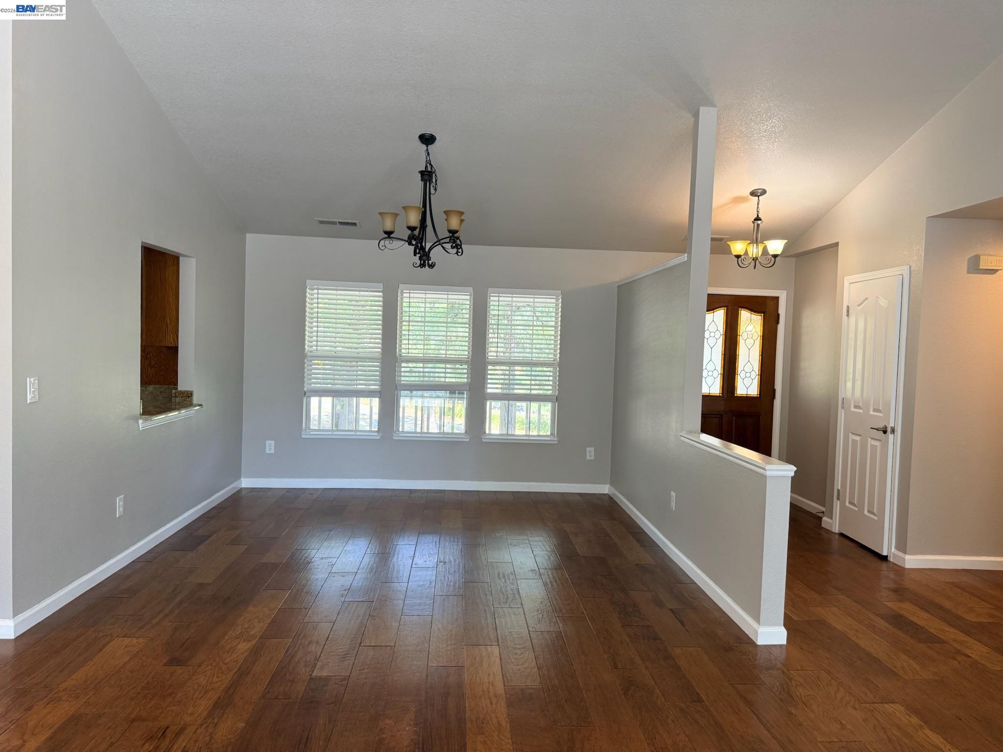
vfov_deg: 56.8
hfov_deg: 71.6
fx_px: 695
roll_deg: -2.4
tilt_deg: -2.2
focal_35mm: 24
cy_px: 376
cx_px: 502
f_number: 1.78
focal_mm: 6.76
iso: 200
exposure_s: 1/126
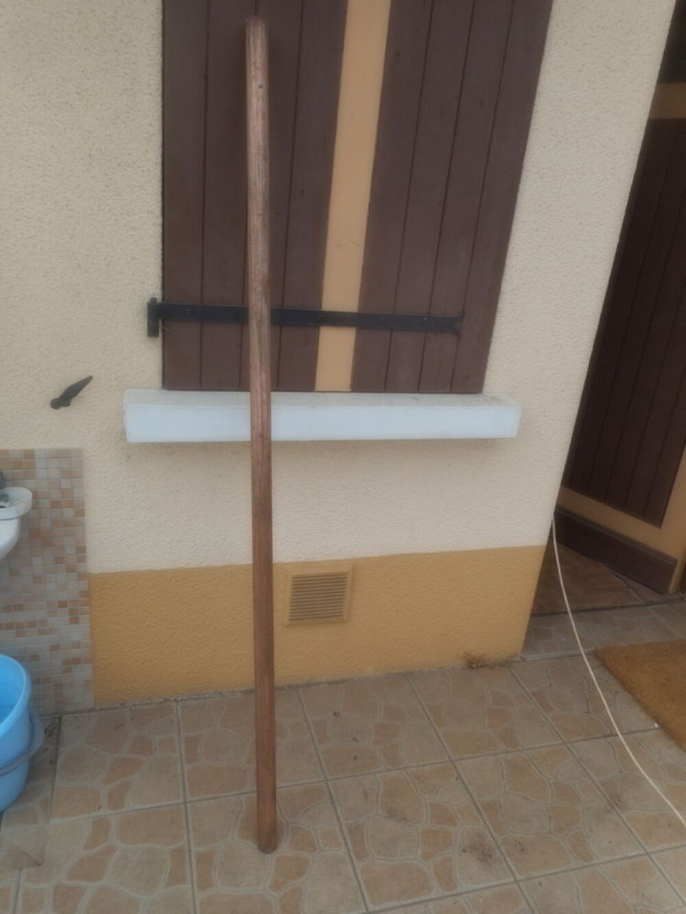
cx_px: 343
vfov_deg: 69.4
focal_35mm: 25
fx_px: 660
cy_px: 457
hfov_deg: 54.9
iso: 80
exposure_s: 1/320
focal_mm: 4.5
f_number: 3.7
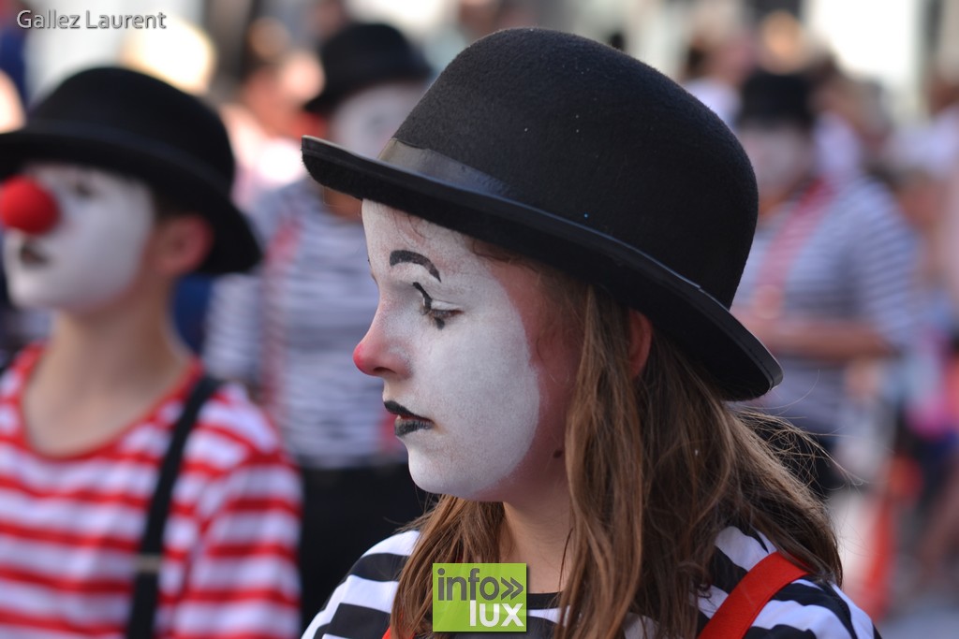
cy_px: 320
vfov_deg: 9.9
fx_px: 3676
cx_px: 480
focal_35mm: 138
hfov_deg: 14.9
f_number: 4
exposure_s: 1/200
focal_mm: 92
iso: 100
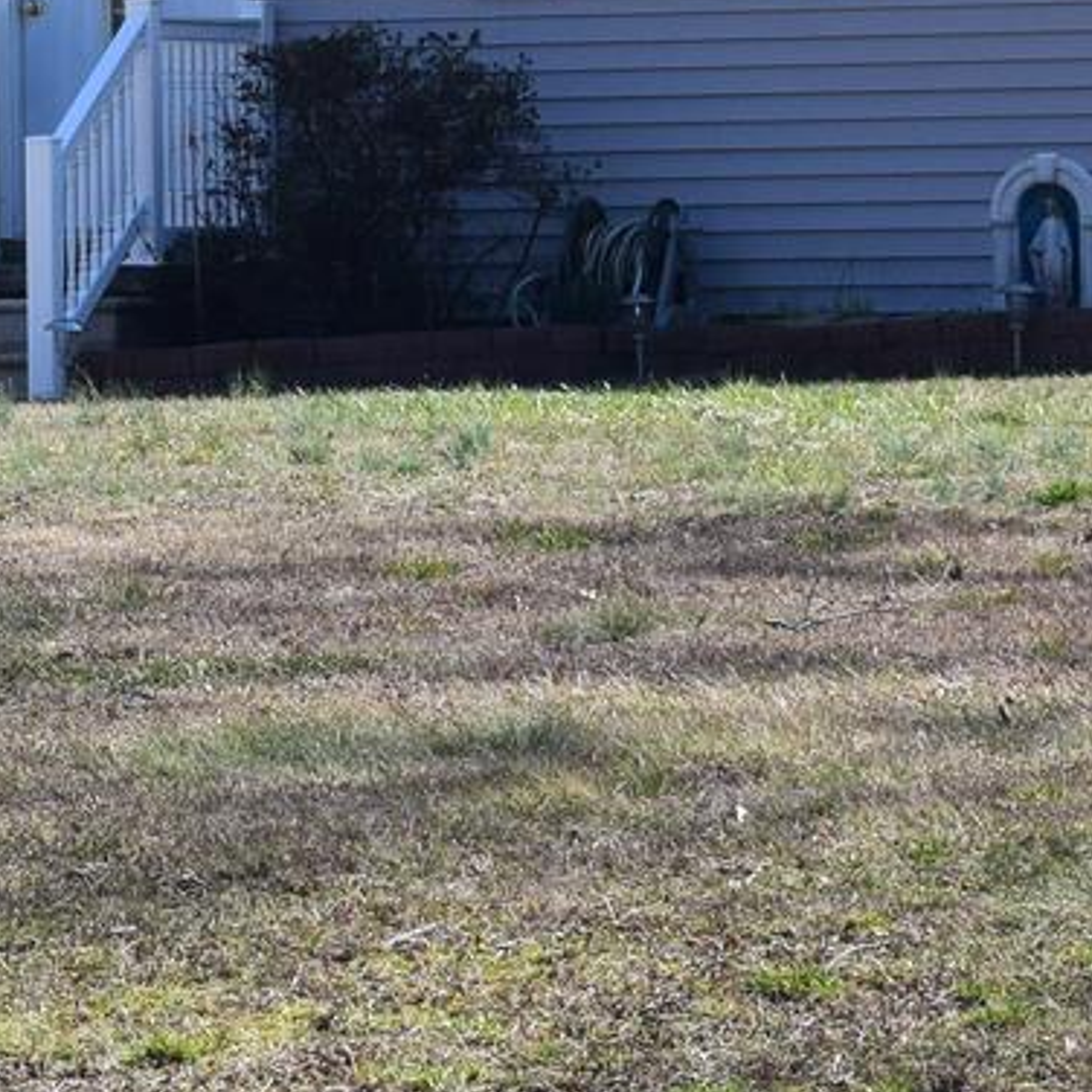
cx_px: -157
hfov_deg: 5.6
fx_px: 11147
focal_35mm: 312
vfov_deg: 5.6
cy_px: 83
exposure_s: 1/400
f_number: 11
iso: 400
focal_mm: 45
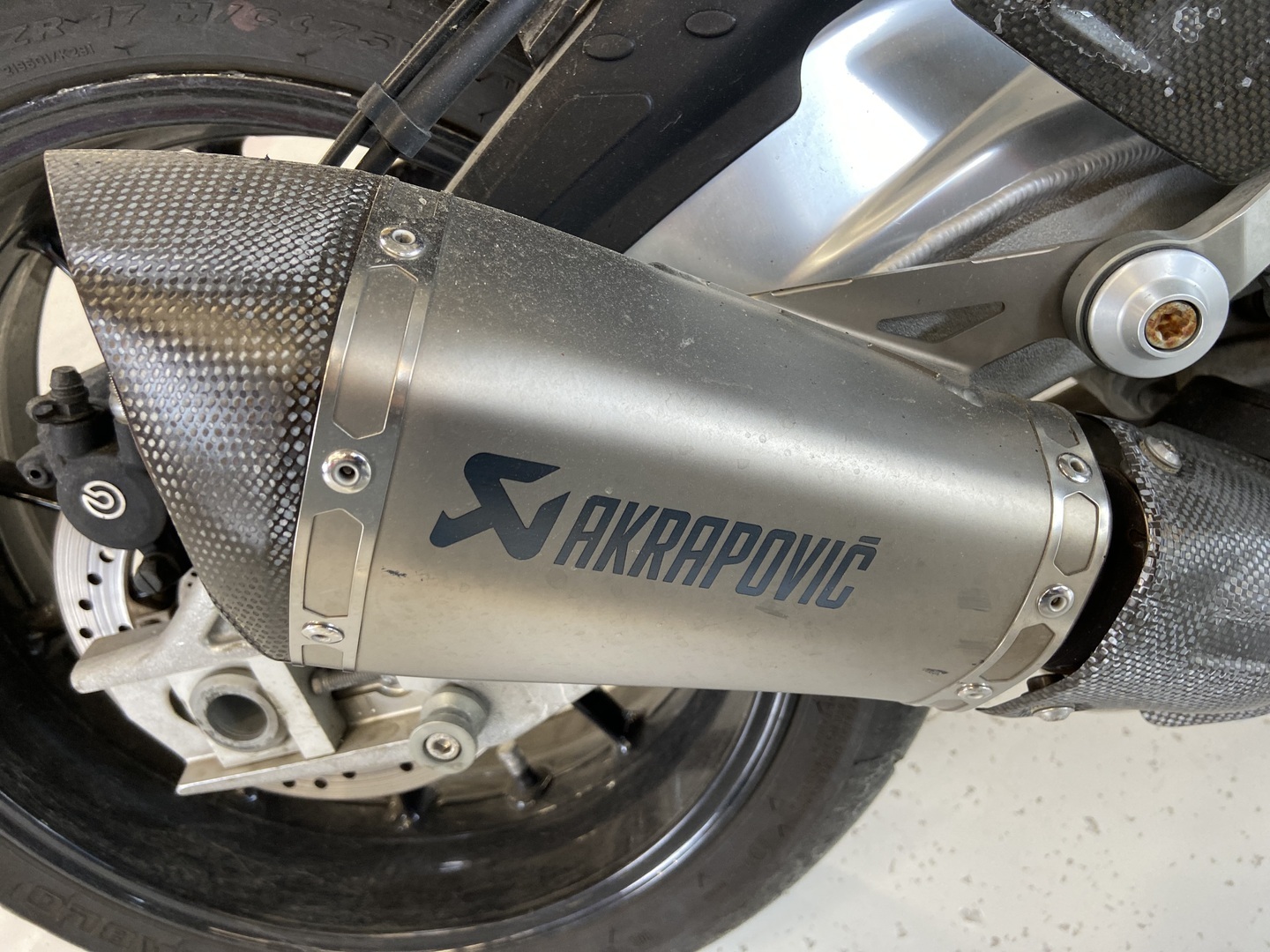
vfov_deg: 53.1
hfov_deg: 67.3
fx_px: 954
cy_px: 476
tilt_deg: -35.9
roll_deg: +19.0
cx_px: 635
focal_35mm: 26
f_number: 1.8
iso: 100
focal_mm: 4.25
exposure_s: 1/50
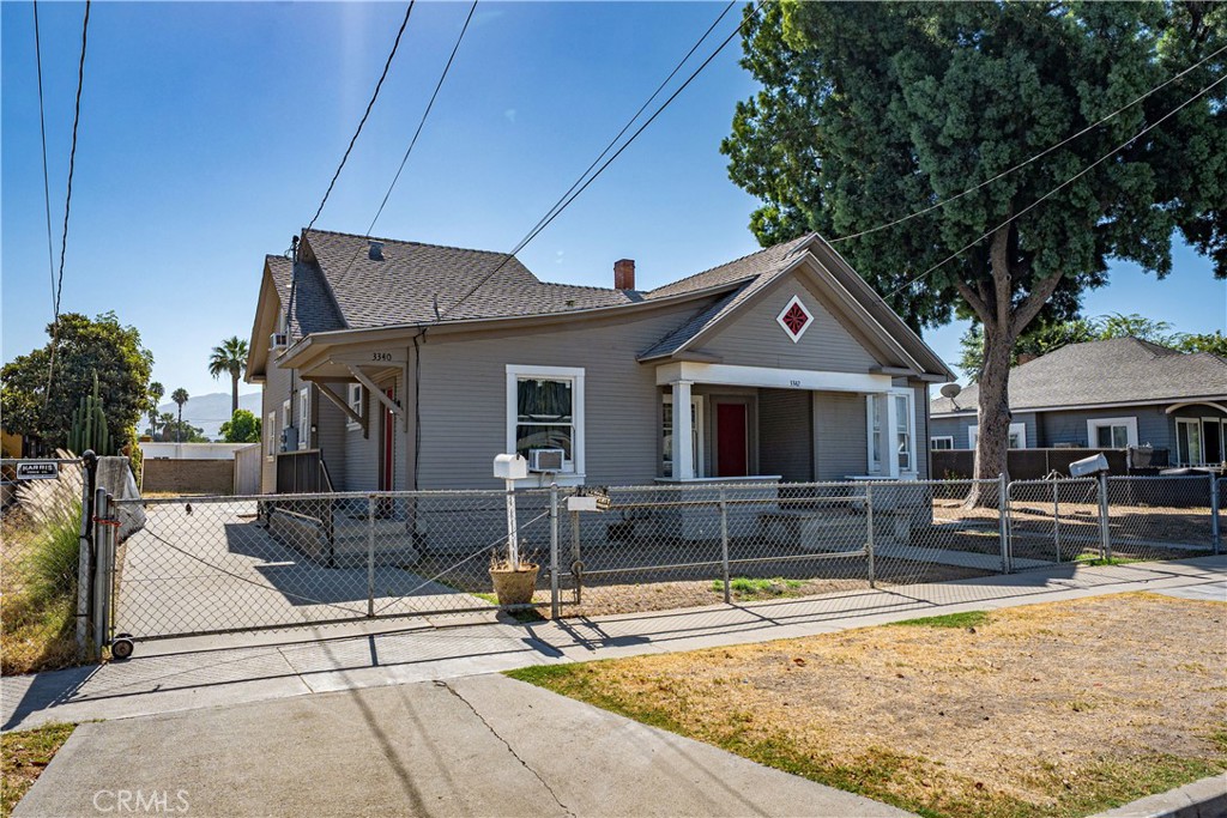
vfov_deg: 51.3
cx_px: 614
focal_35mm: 25
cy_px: 409
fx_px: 852
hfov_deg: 71.5
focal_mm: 17
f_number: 6.3
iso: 160
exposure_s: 1/640
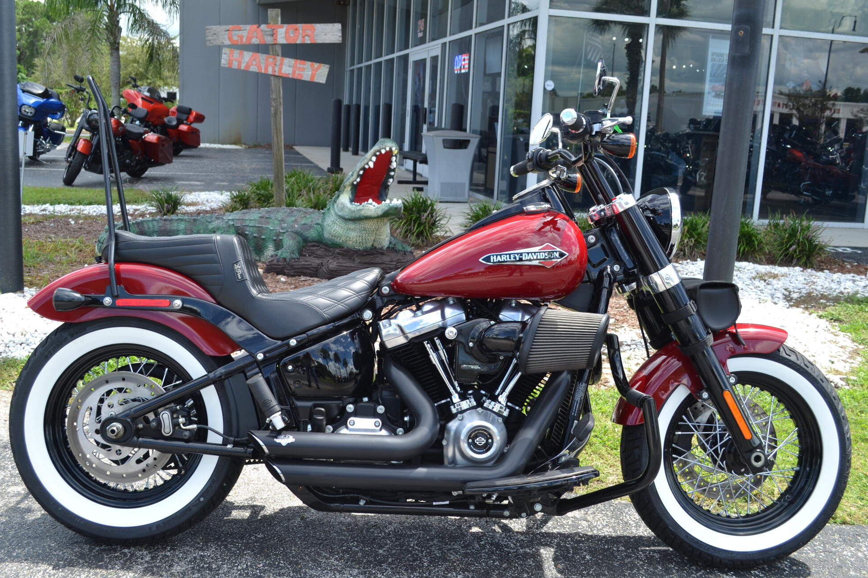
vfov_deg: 35.9
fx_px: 892
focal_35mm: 37
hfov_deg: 51.9
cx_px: 428
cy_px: 293
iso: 100
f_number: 5.6
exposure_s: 1/125
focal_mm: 24
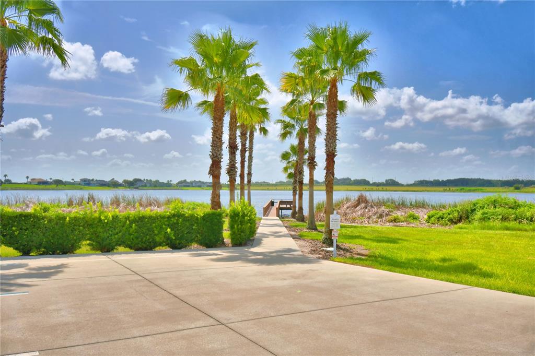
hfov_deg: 61.9
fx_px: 446
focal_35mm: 30
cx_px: 268
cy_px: 178
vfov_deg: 43.6
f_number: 5.6
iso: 100
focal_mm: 20
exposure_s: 1/1250
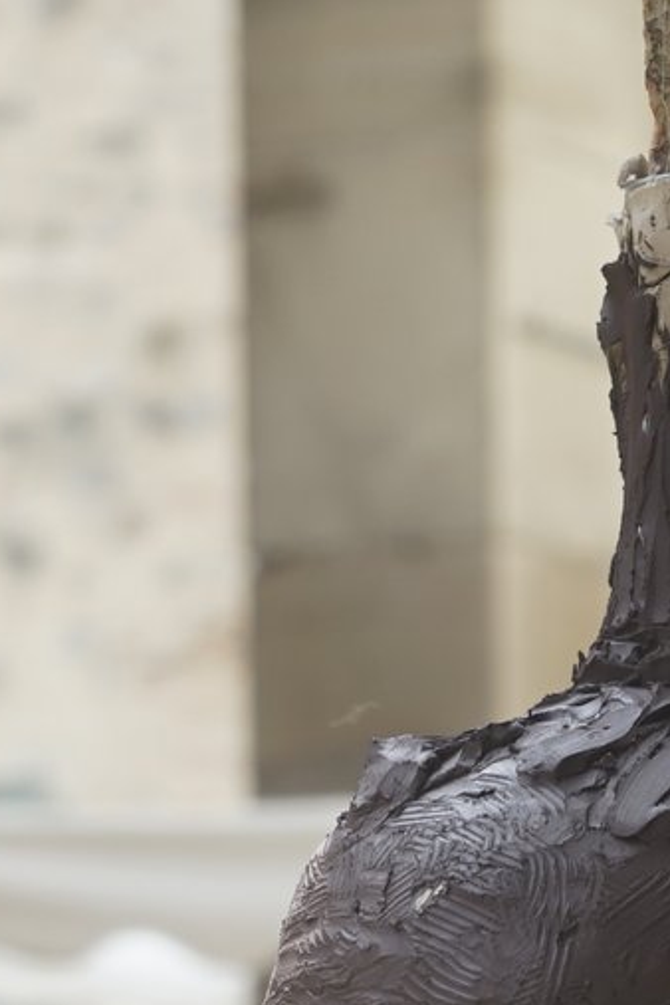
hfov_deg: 5.2
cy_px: 1711
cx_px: 8
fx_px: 7397
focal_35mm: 265
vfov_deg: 7.6
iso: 125
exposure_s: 1/160
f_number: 5.6
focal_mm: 70
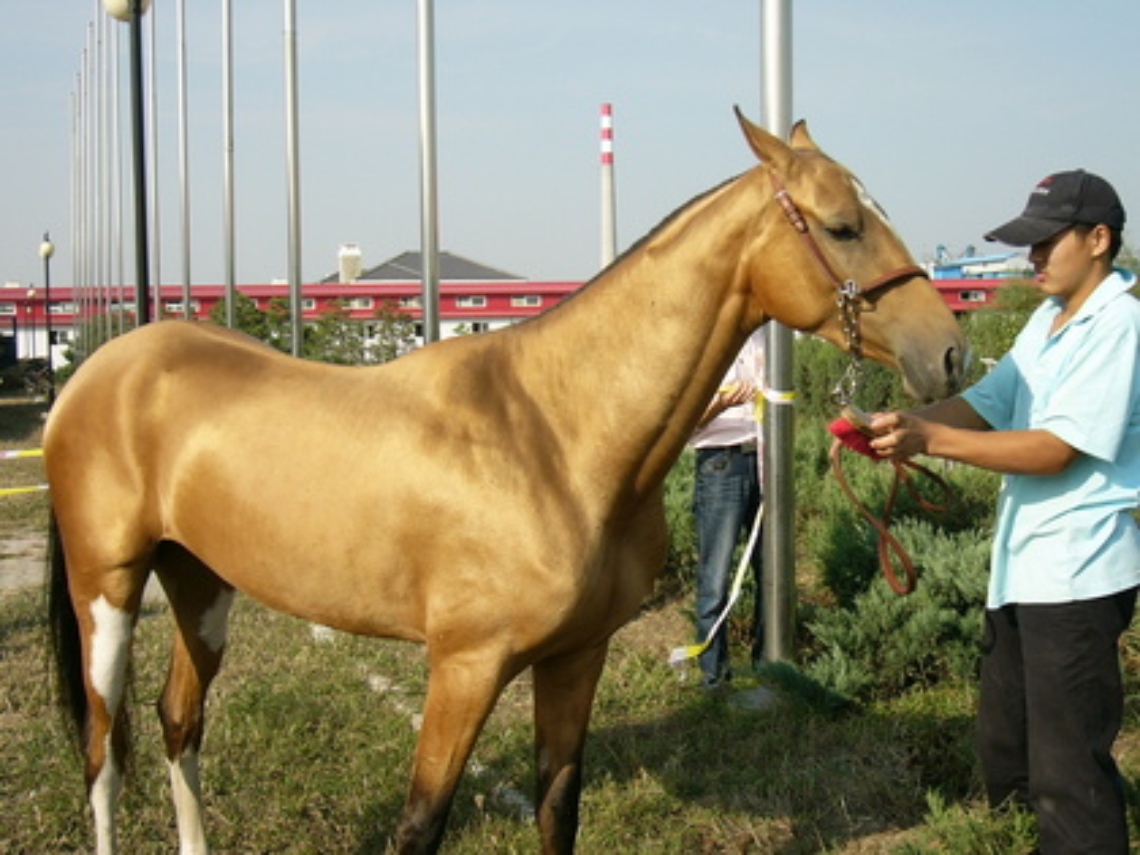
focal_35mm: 46
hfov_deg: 41.2
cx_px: 570
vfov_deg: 31.5
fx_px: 1515
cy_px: 428
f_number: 3.2
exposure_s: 1/500
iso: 50
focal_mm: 7.6
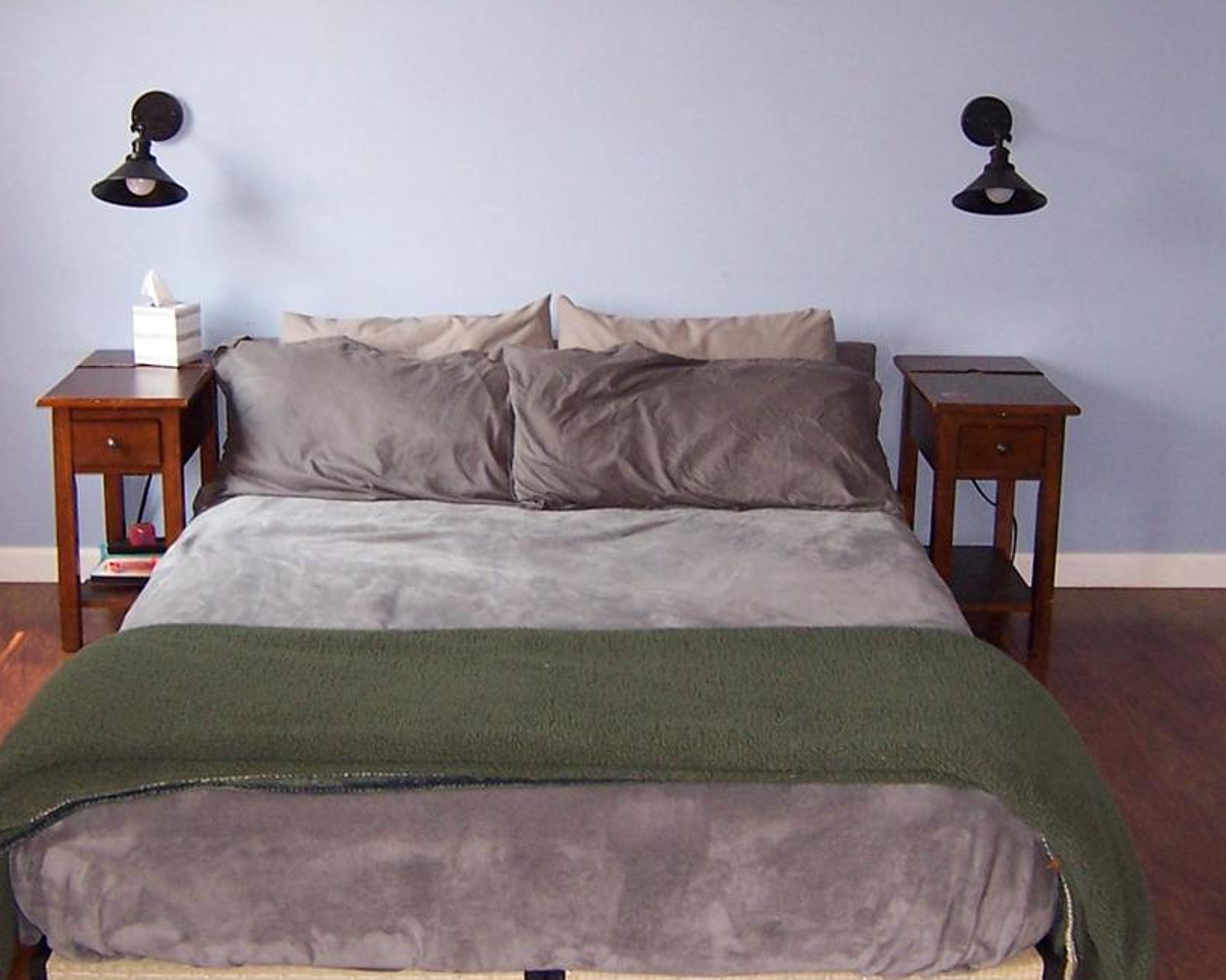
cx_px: 559
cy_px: 364
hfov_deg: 33.0
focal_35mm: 57
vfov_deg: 26.6
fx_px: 2068
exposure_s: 1/60
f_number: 2.8
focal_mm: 5.5
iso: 140
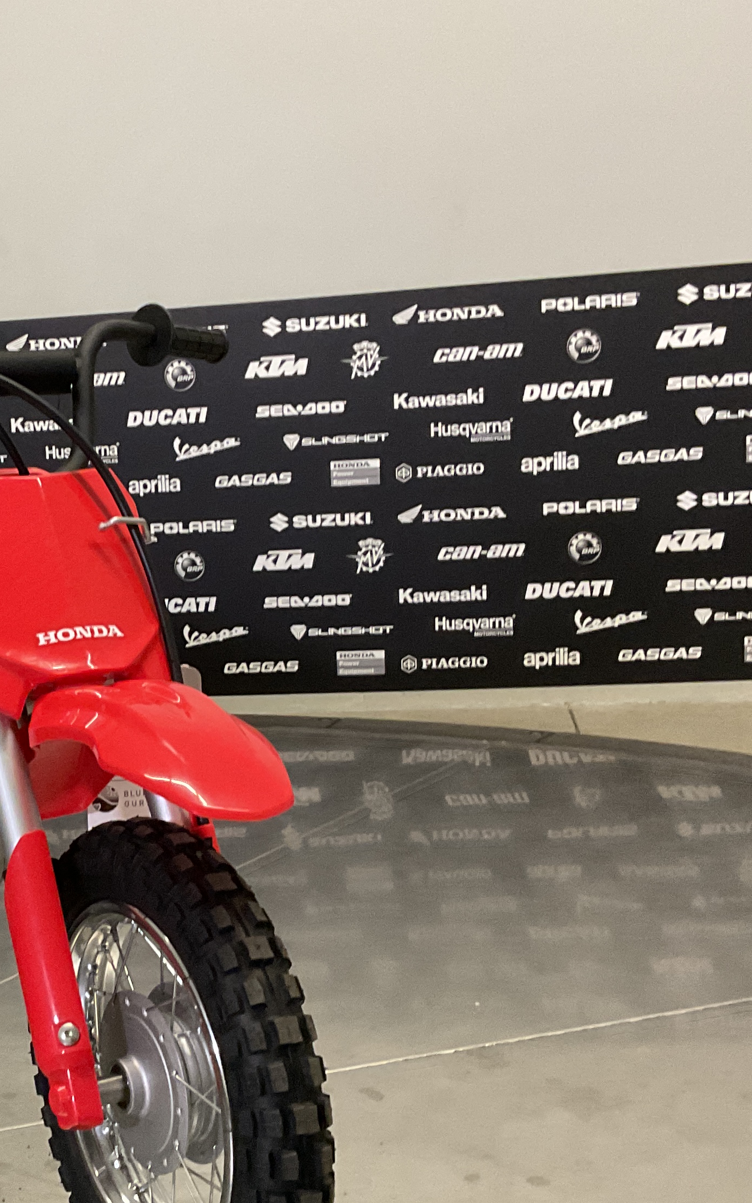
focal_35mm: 56
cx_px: 42
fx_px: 1836
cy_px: 715
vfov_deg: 36.2
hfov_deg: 22.4
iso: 200
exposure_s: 1/60
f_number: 1.8
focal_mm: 3
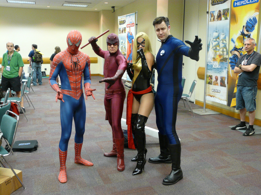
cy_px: 98
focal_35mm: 36
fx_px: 271
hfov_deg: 51.4
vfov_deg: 39.7
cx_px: 130
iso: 200
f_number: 2.8
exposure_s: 1/13
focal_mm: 5.9
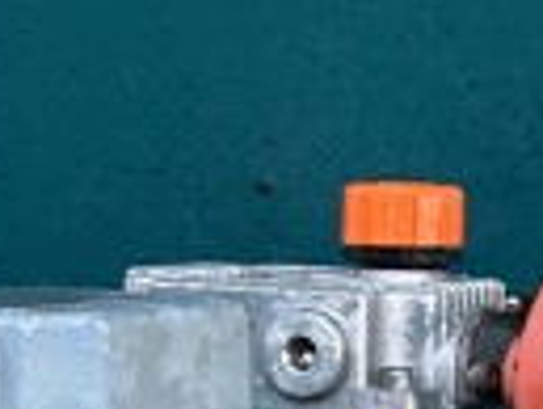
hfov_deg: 9.4
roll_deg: -6.1
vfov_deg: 7.8
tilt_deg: -4.7
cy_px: 304
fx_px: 2999
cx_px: 1221
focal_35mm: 191
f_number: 1.78
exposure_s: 1/458
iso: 80
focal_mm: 6.86
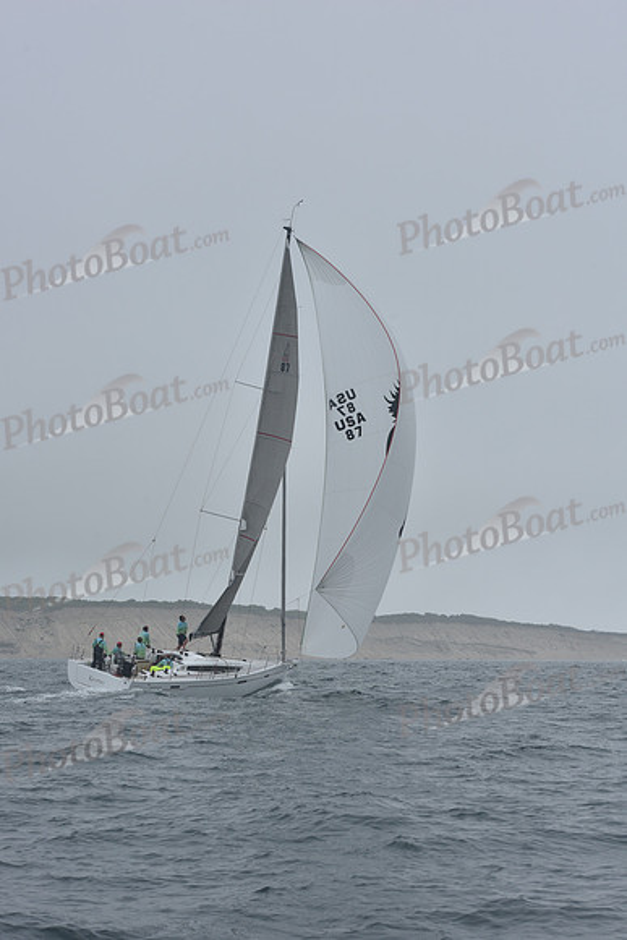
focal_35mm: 86
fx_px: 2245
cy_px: 470
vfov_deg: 23.6
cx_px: 314
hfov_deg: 15.9
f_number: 9
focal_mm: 86
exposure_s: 1/800
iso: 250
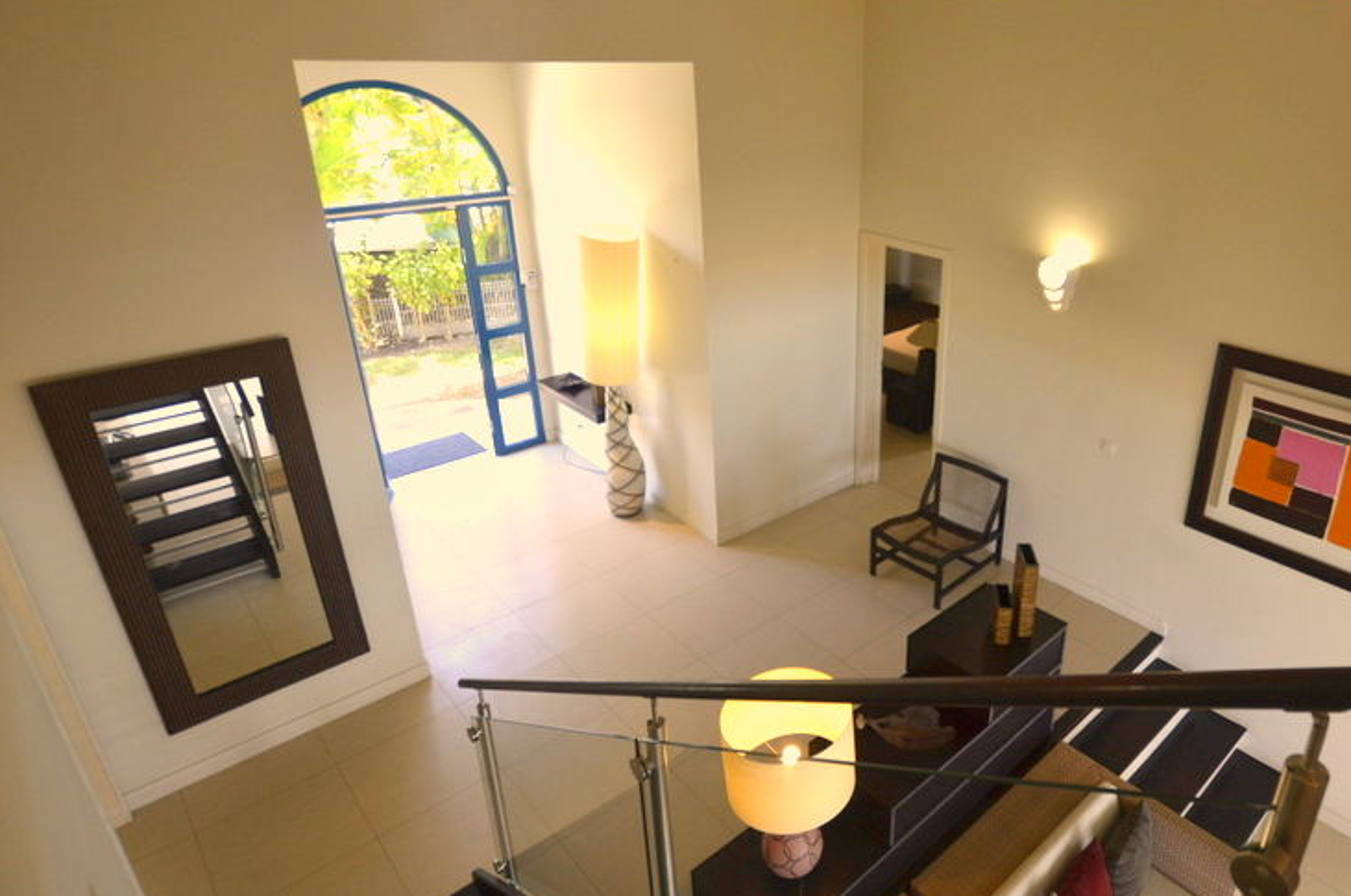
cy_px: 407
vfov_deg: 59.2
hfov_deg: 79.0
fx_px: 787
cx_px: 883
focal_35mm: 21
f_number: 5
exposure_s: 1/100
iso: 400
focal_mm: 10
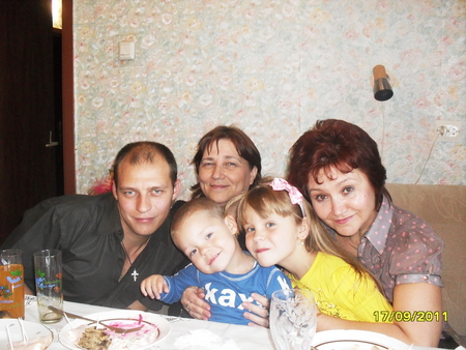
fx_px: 512
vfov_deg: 37.8
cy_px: 175
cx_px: 233
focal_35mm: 38
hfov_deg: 49.0
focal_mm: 6.3
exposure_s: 1/45
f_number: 2.8
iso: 200
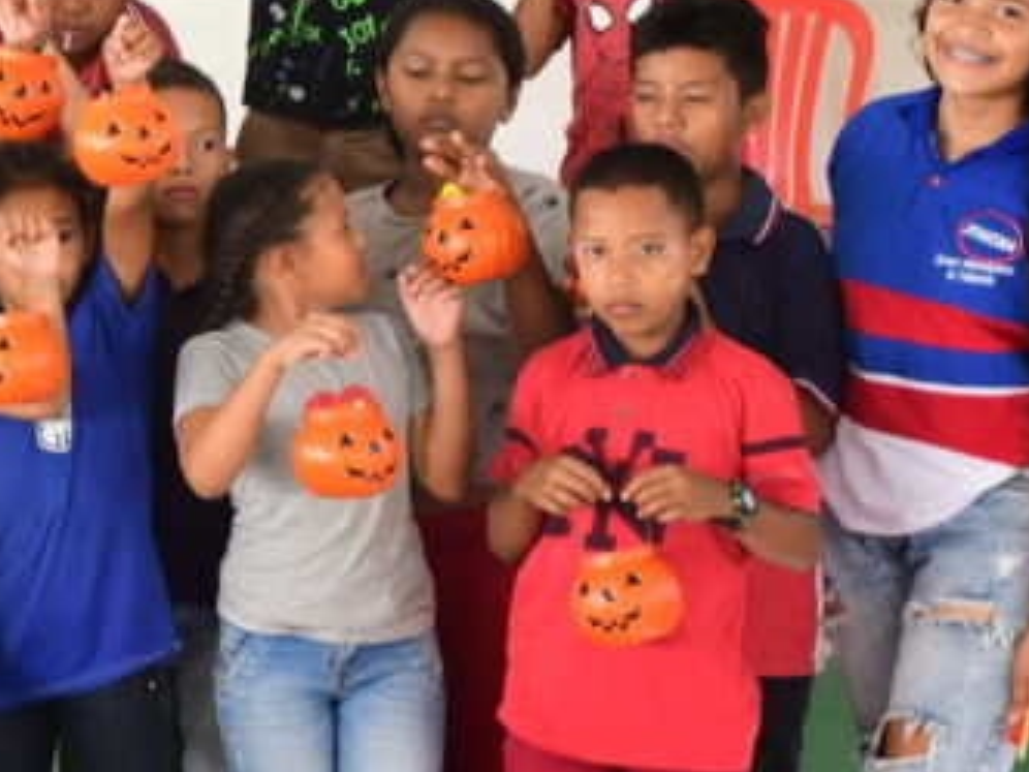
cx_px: -201
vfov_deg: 7.9
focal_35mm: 187
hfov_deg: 10.4
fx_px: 5559
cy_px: 147
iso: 500
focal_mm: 42
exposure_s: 1/50
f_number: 4.5
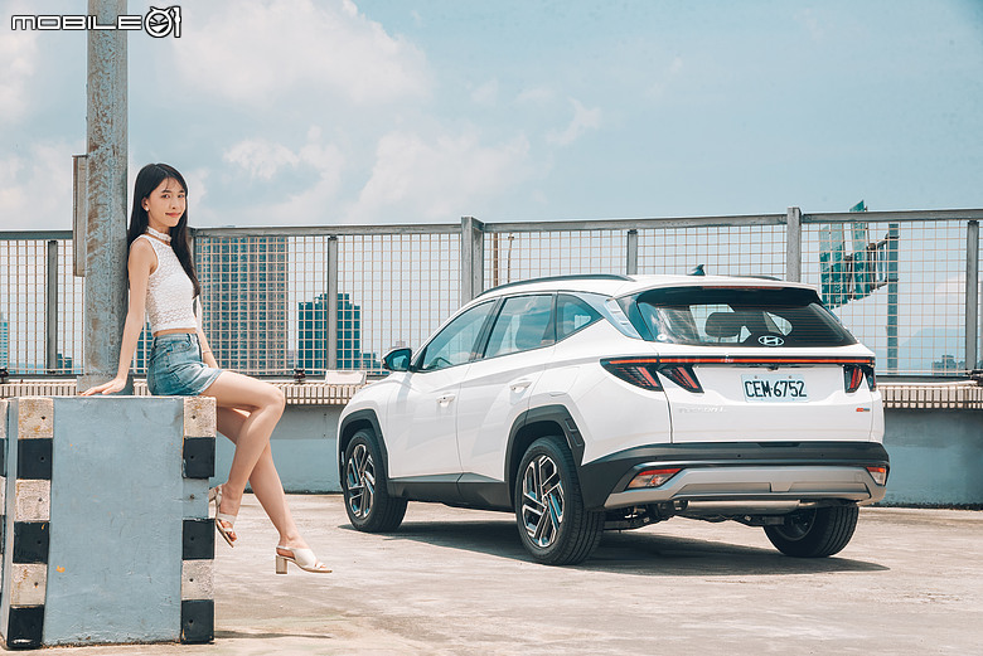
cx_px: 492
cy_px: 328
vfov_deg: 18.2
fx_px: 2049
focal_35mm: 75
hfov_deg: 27.0
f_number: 5.6
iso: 400
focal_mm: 75
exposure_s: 1/160
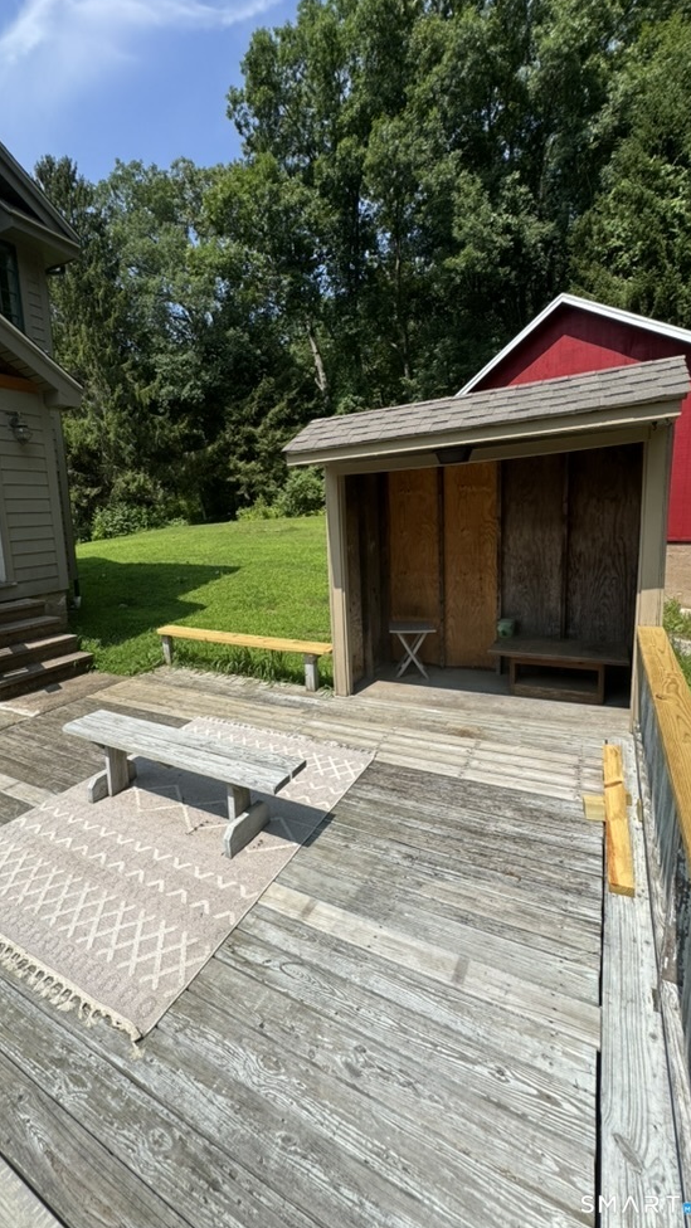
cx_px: 259
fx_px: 521
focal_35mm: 16
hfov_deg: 66.1
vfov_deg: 99.3
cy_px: 595
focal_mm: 2.22
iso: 50
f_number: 2.2
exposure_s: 1/1709
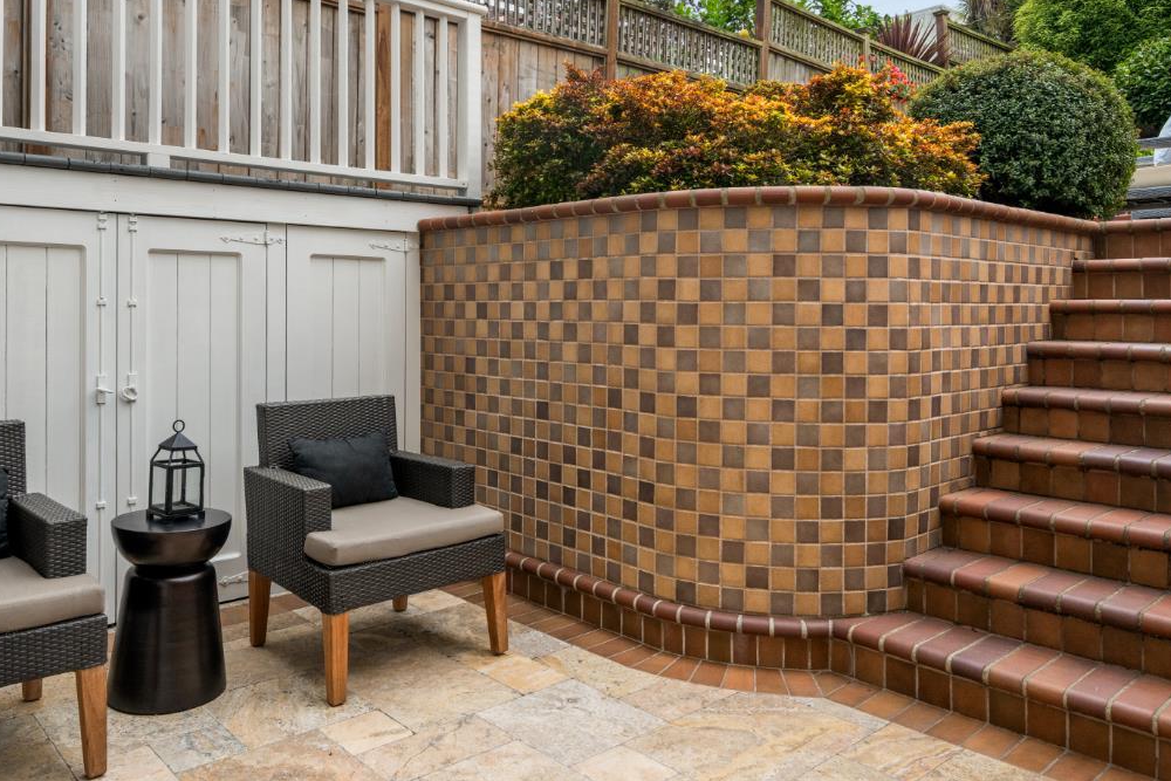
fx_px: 903
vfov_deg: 46.6
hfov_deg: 65.5
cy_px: 318
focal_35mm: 28
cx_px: 492
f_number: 9
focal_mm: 18.5
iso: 400
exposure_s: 1/160
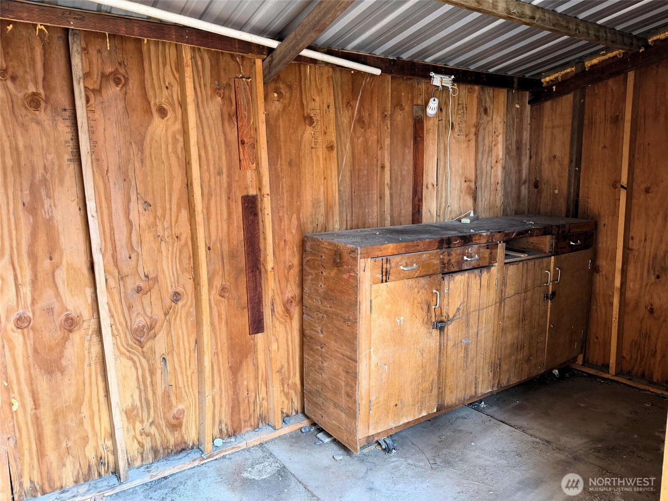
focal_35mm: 24
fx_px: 463
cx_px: 334
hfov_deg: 71.6
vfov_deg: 56.8
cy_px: 250
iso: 160
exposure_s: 1/121
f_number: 1.78
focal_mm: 6.76
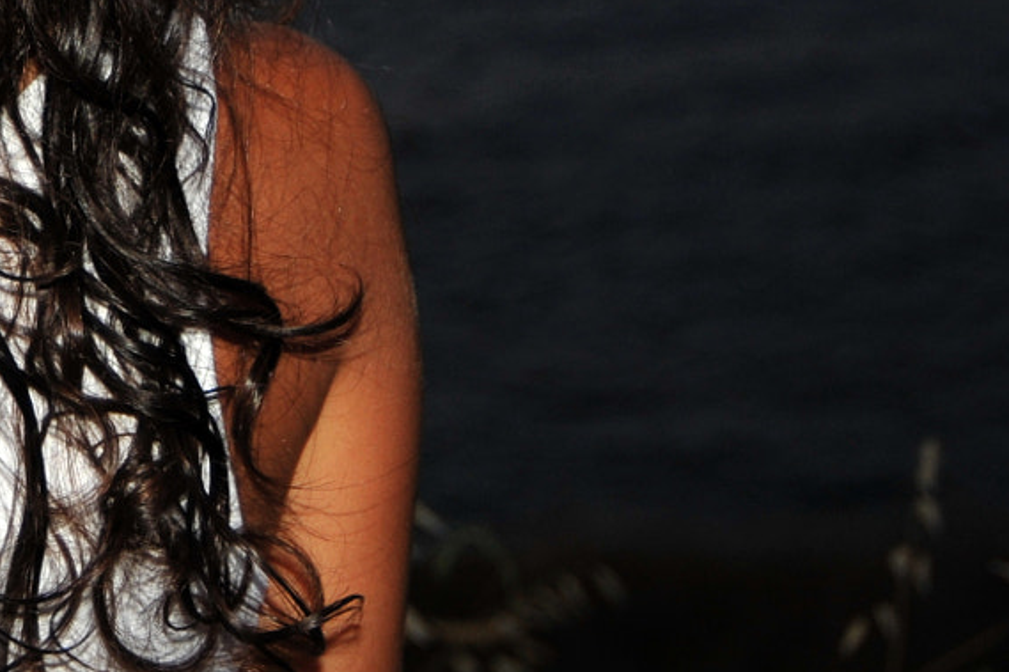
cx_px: -246
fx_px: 4539
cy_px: -116
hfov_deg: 12.4
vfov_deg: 8.4
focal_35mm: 162
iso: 400
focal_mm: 45
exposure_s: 1/60
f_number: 4.5
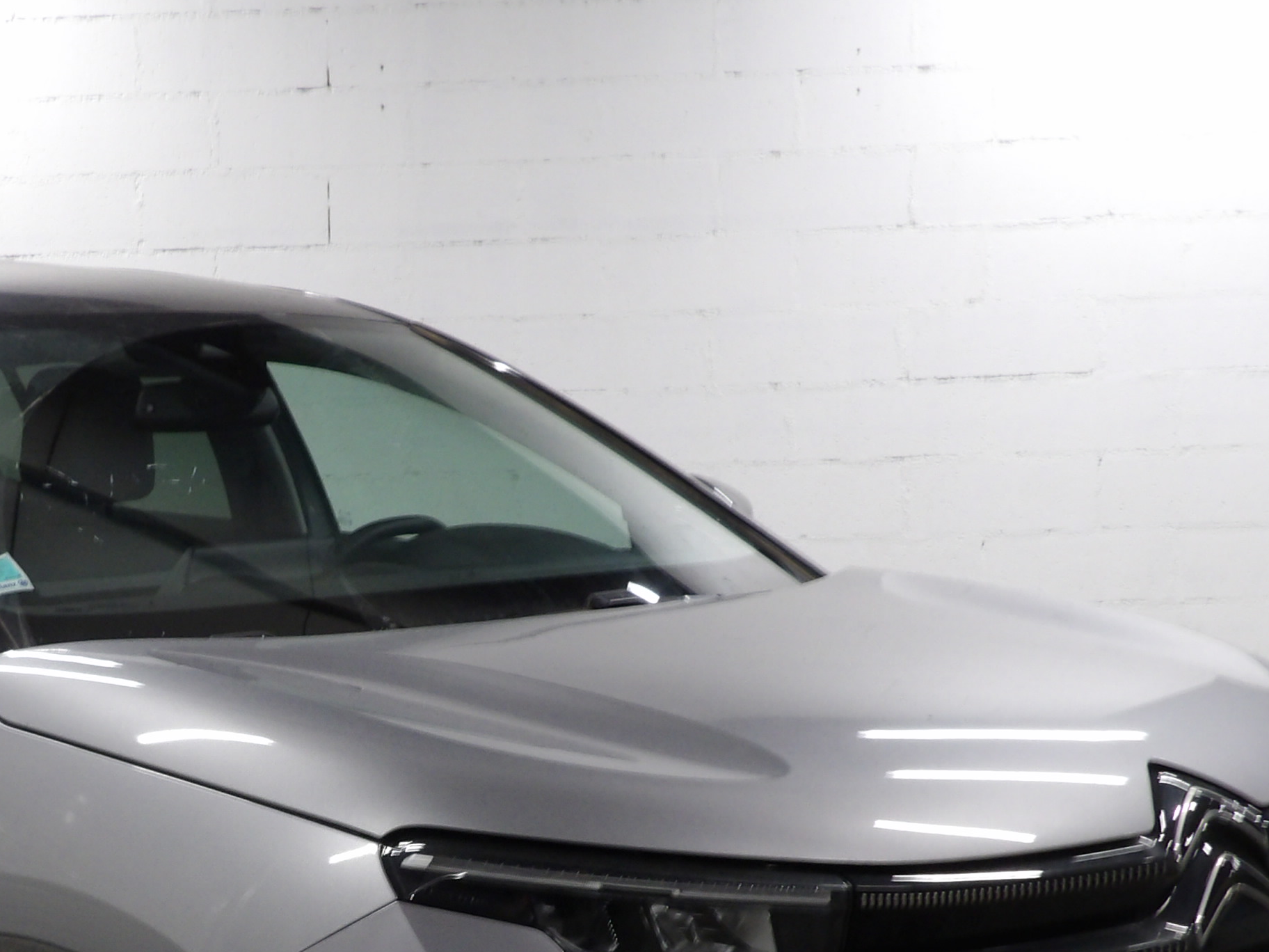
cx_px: 294
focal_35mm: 66
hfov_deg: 28.9
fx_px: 2420
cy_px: 866
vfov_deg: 21.7
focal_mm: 5.9
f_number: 3.6
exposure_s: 1/17
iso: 205
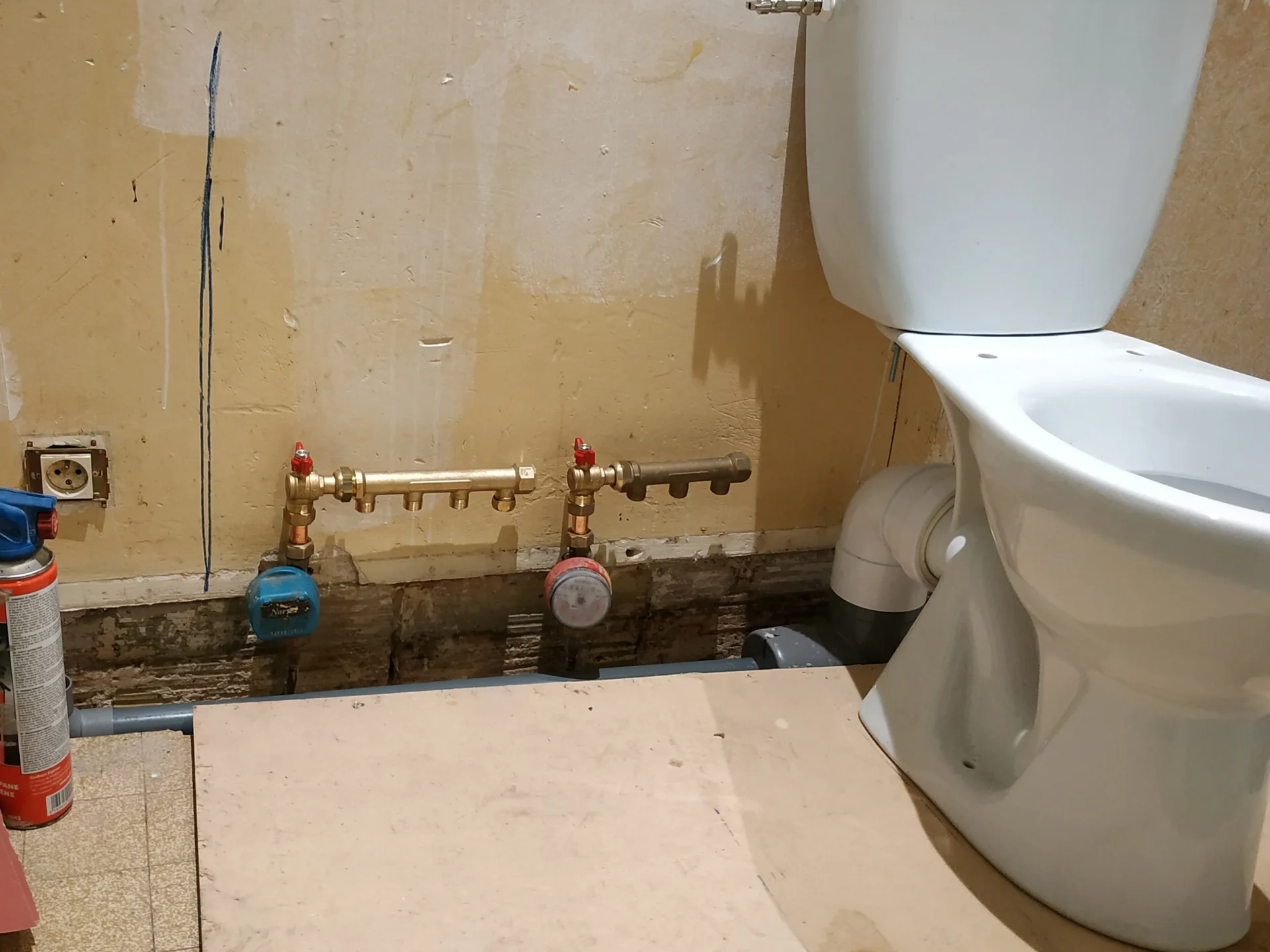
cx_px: 482
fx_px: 1174
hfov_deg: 56.2
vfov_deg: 44.2
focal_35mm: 32
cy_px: 491
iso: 320
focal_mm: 3.94
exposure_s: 1/25
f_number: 1.9
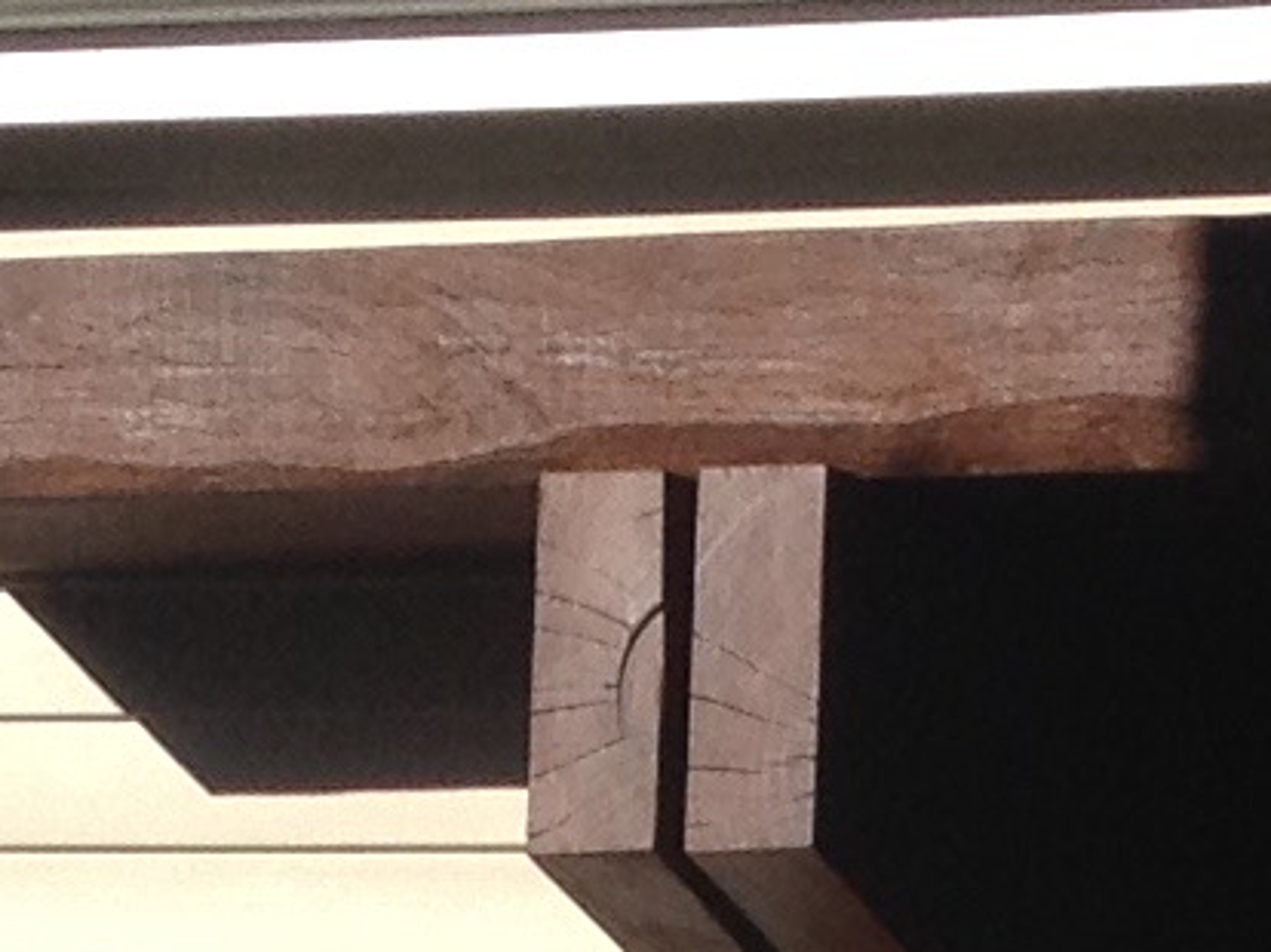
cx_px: 810
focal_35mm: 276
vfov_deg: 5.2
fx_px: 10128
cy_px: 2484
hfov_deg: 7.2
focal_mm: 4.28
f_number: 2.4
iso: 50
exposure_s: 1/2404
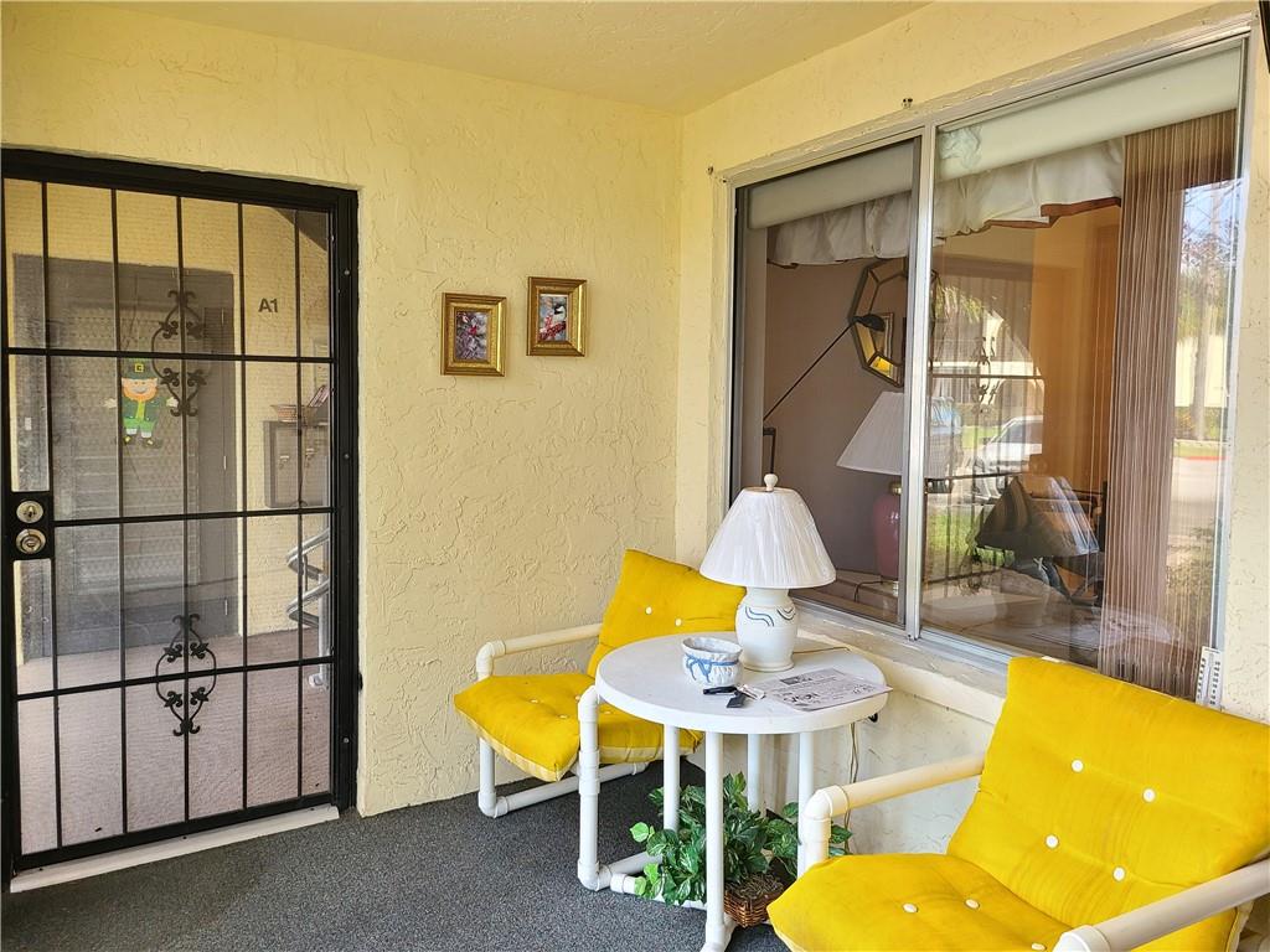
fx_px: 954
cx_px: 635
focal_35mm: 26
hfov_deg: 67.3
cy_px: 476
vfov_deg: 53.1
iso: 160
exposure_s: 1/59
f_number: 1.8
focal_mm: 5.4
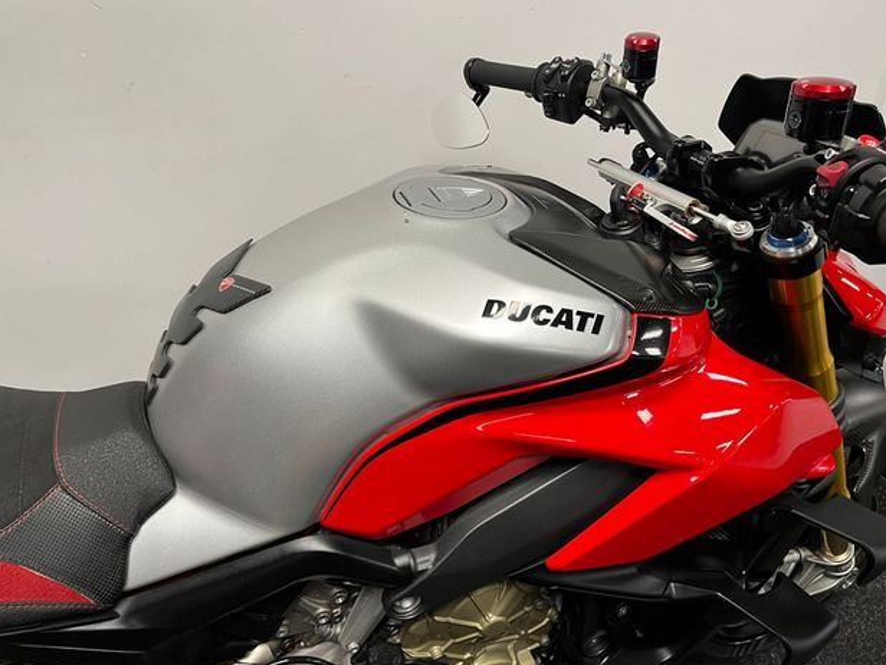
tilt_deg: -36.6
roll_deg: +0.0
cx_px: 459
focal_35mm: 27
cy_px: 324
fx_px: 691
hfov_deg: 65.3
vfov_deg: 51.3
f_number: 1.6
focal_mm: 5.1
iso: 80
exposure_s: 1/50
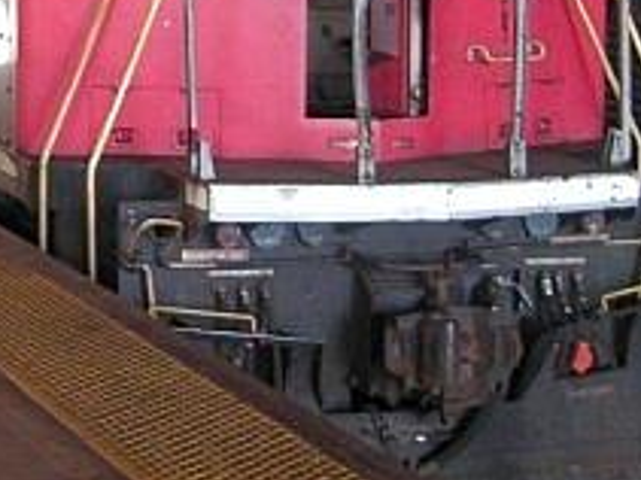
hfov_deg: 14.9
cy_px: -134
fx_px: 2443
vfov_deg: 11.0
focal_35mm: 132
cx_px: 172
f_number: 3.3
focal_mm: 6.3
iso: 100
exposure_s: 1/10
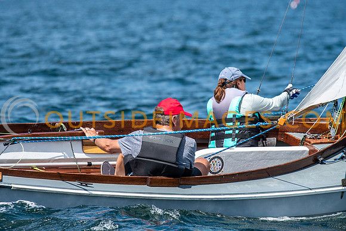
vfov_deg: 3.1
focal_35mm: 450
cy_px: 116
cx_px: 173
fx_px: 4326
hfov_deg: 4.6
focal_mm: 300
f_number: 5.6
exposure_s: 1/1600
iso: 320
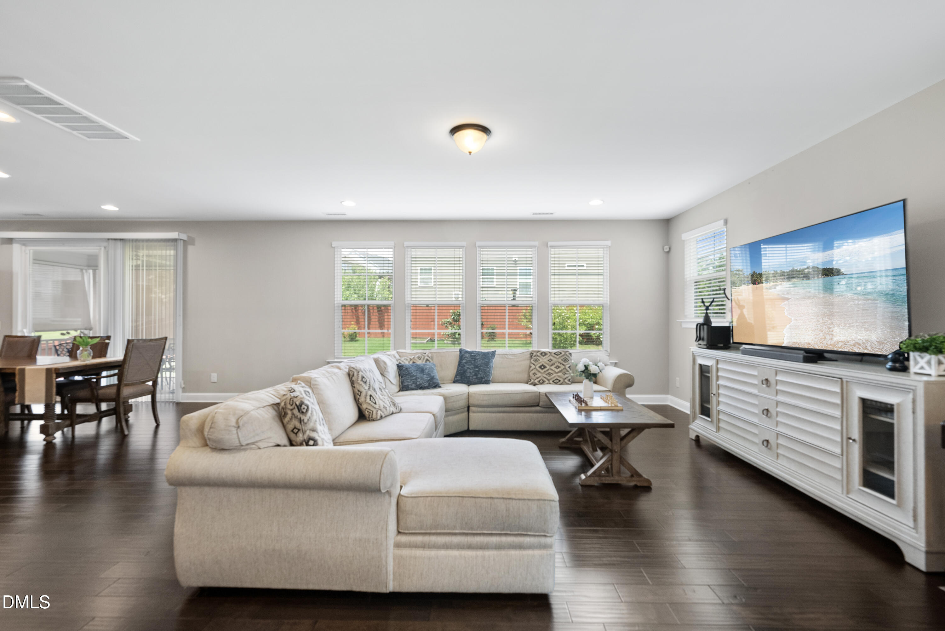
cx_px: 472
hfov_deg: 100.4
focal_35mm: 15
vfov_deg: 77.4
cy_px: 316
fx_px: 394
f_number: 7.1
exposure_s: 1/15
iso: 800
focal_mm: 15
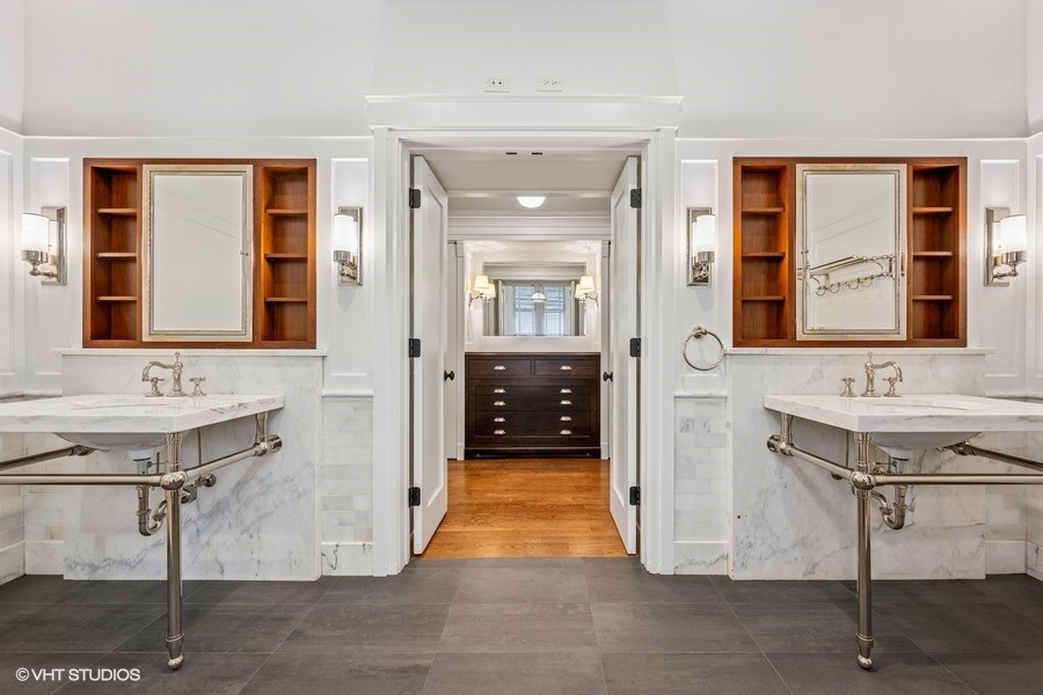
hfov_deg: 102.3
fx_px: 420
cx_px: 522
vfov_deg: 79.2
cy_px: 348
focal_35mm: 14
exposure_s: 1/8
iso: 400
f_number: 9.5
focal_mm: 14.5
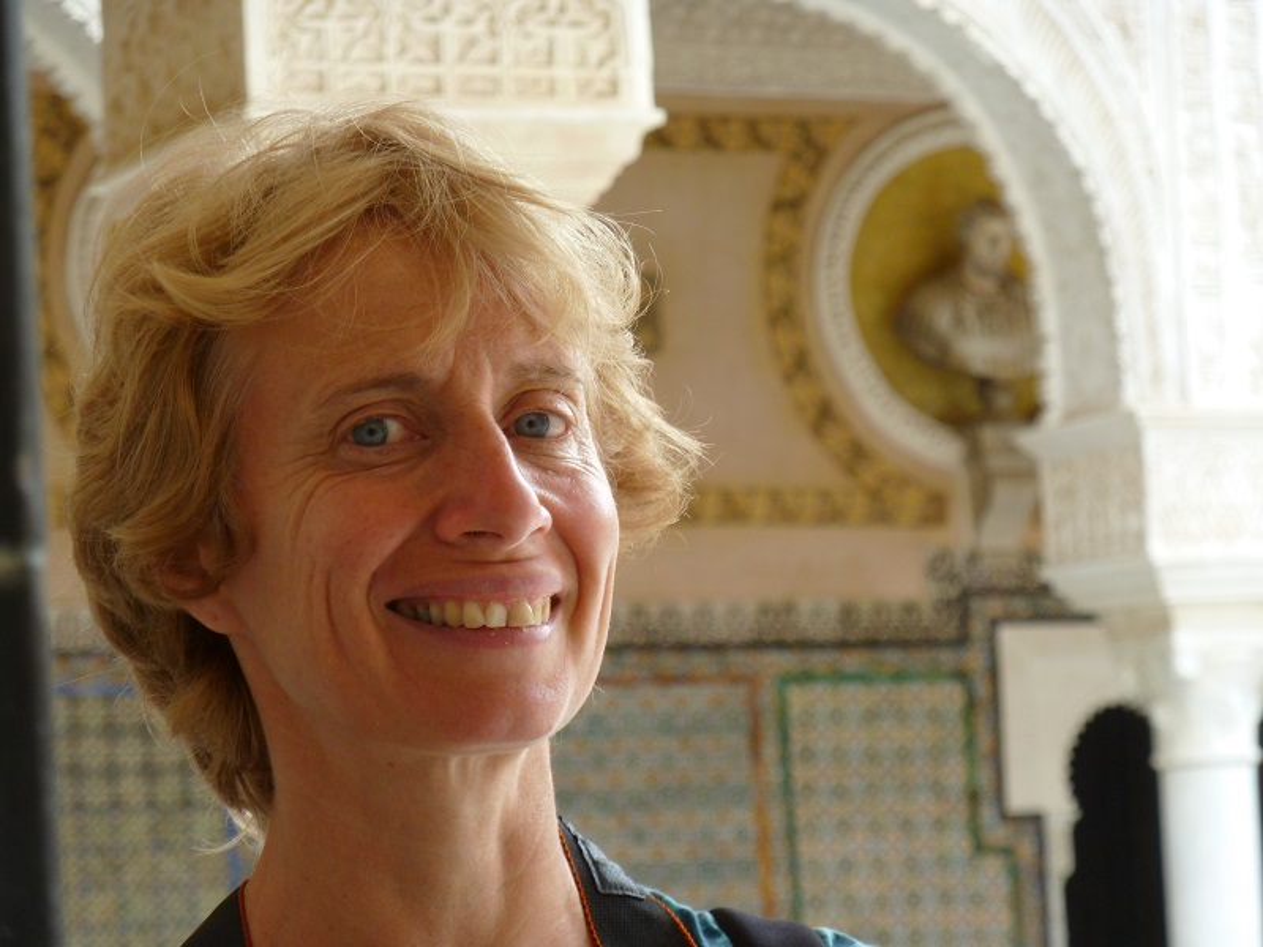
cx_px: 632
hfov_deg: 10.9
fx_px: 6640
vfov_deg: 8.2
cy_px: 474
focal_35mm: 182
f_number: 4.5
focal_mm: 29.9
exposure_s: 1/60
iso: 125
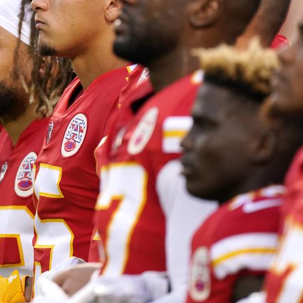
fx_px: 12349
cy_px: 89
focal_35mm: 1247
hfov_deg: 1.4
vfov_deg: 1.4
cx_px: 47
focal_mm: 600
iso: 2000
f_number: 4
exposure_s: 1/1600
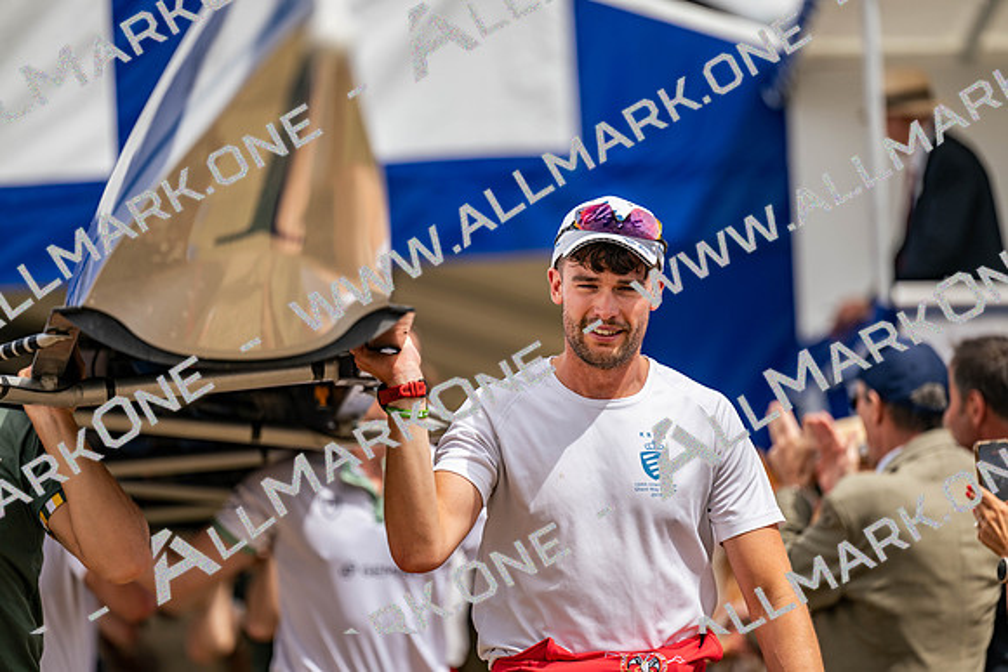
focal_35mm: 200
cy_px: 336
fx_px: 5601
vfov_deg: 6.9
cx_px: 504
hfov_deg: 10.3
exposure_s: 1/2000
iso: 110
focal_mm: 200
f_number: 2.8
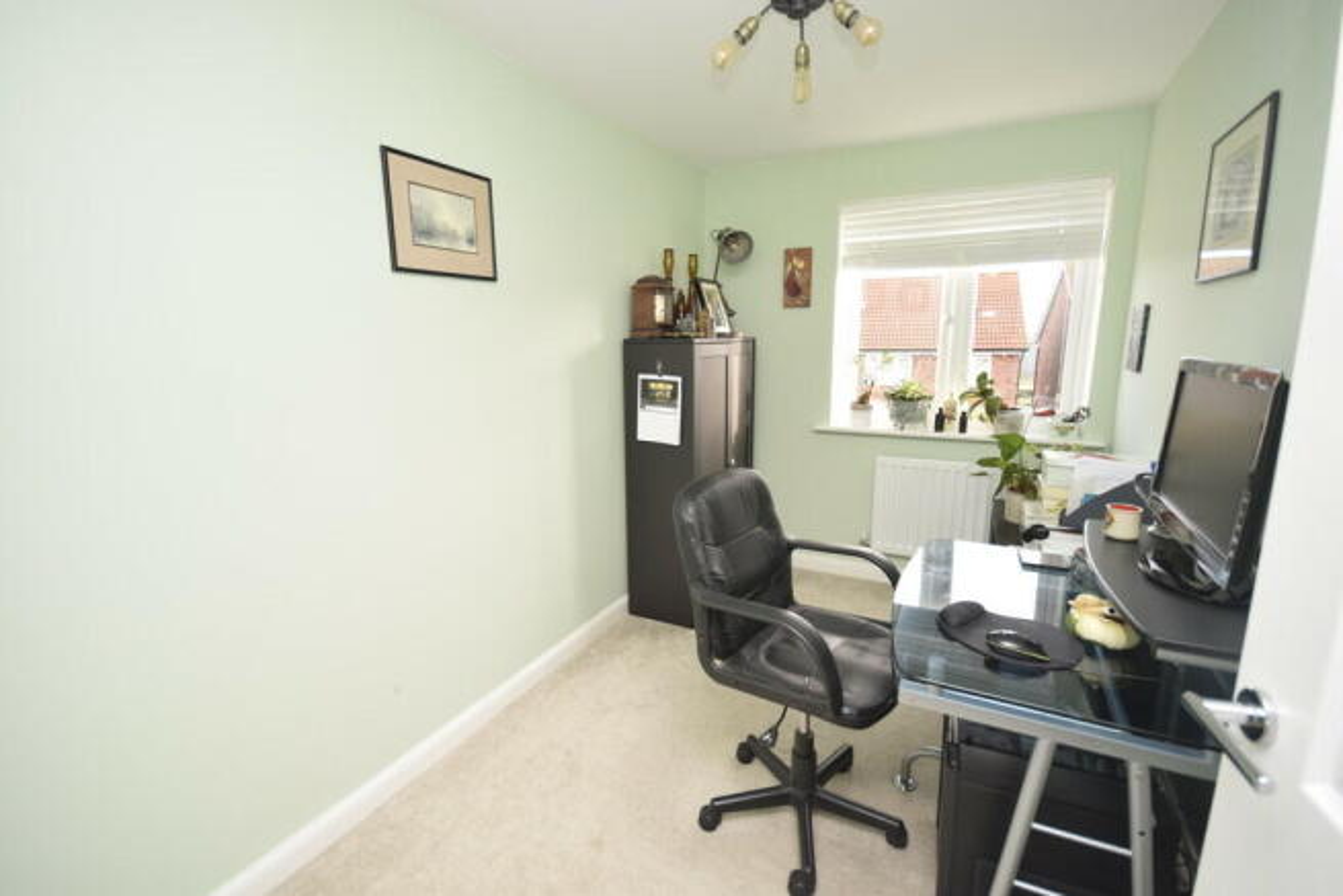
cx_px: 672
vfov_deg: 77.4
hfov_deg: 100.4
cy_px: 448
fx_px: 560
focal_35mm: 15
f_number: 5.6
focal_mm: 10
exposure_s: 1/125
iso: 720
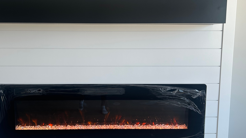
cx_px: 105
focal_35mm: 39
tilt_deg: -6.8
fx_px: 254
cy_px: 72
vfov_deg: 30.4
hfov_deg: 51.4
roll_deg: -0.4
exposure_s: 1/147
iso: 32
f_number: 1.5
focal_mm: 5.7
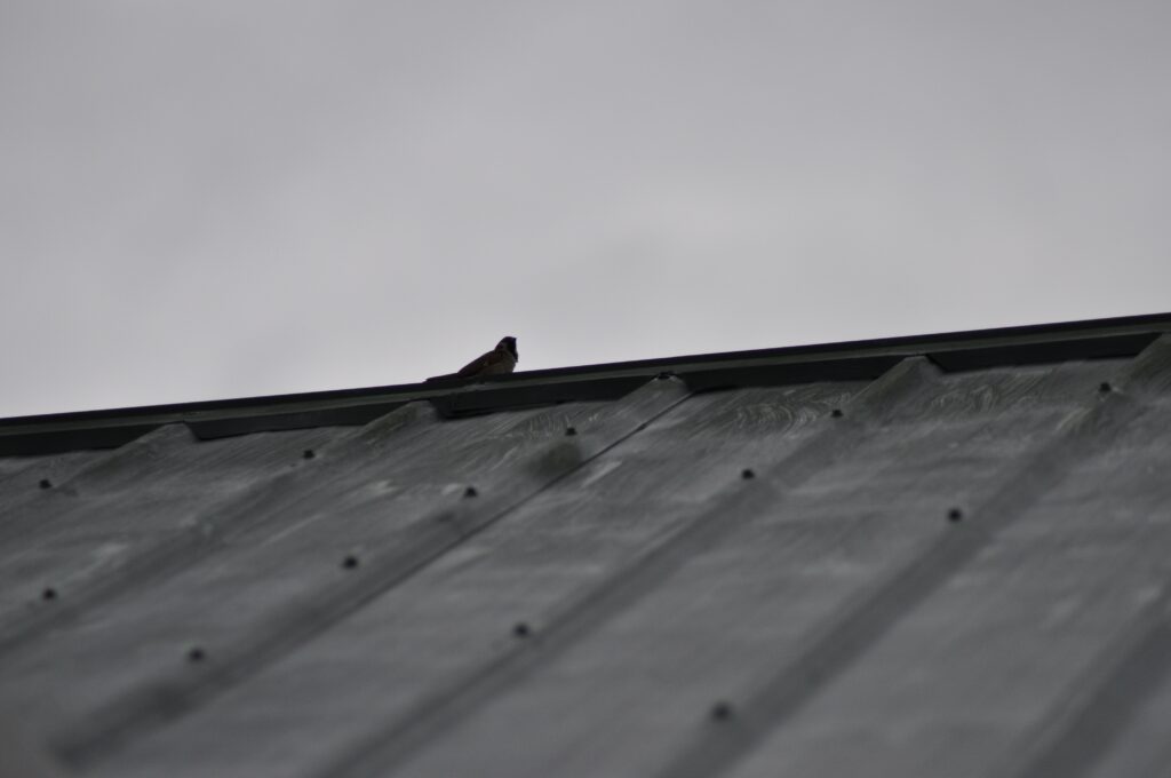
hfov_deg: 7.2
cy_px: 389
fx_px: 9259
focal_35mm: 285
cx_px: 586
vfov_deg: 4.8
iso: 400
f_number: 4.8
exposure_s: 1/1000
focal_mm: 190
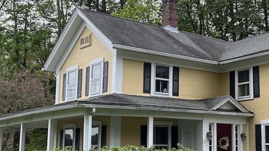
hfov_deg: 31.4
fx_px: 471
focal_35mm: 66
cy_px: 78
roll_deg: +0.0
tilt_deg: +9.7
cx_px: 194
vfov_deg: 18.3
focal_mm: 5.7
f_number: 1.5
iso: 50
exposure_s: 1/820
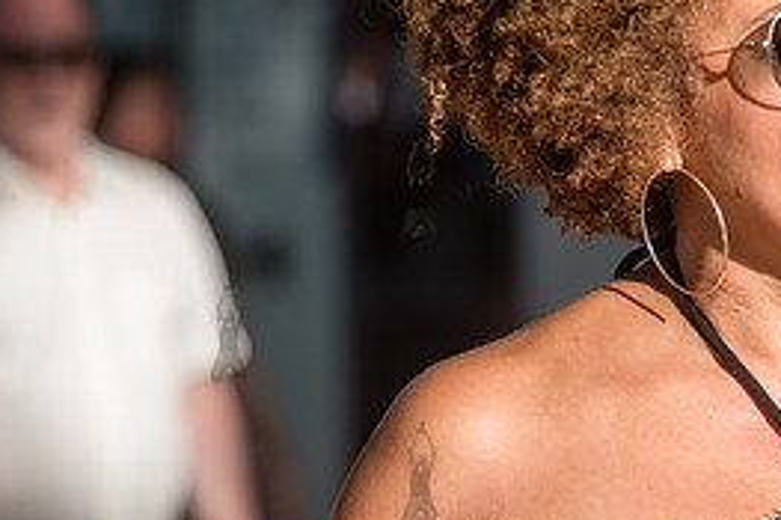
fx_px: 5745
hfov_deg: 7.7
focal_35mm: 265
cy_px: 328
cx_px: 802
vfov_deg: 5.2
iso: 500
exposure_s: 1/4000
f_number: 3.5
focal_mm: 120
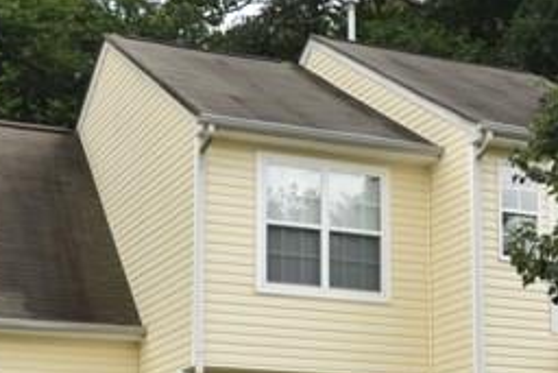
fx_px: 1338
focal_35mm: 86
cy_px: 344
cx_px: 386
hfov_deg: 23.4
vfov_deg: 15.7
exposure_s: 1/400
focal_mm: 23
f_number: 4.5
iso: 100
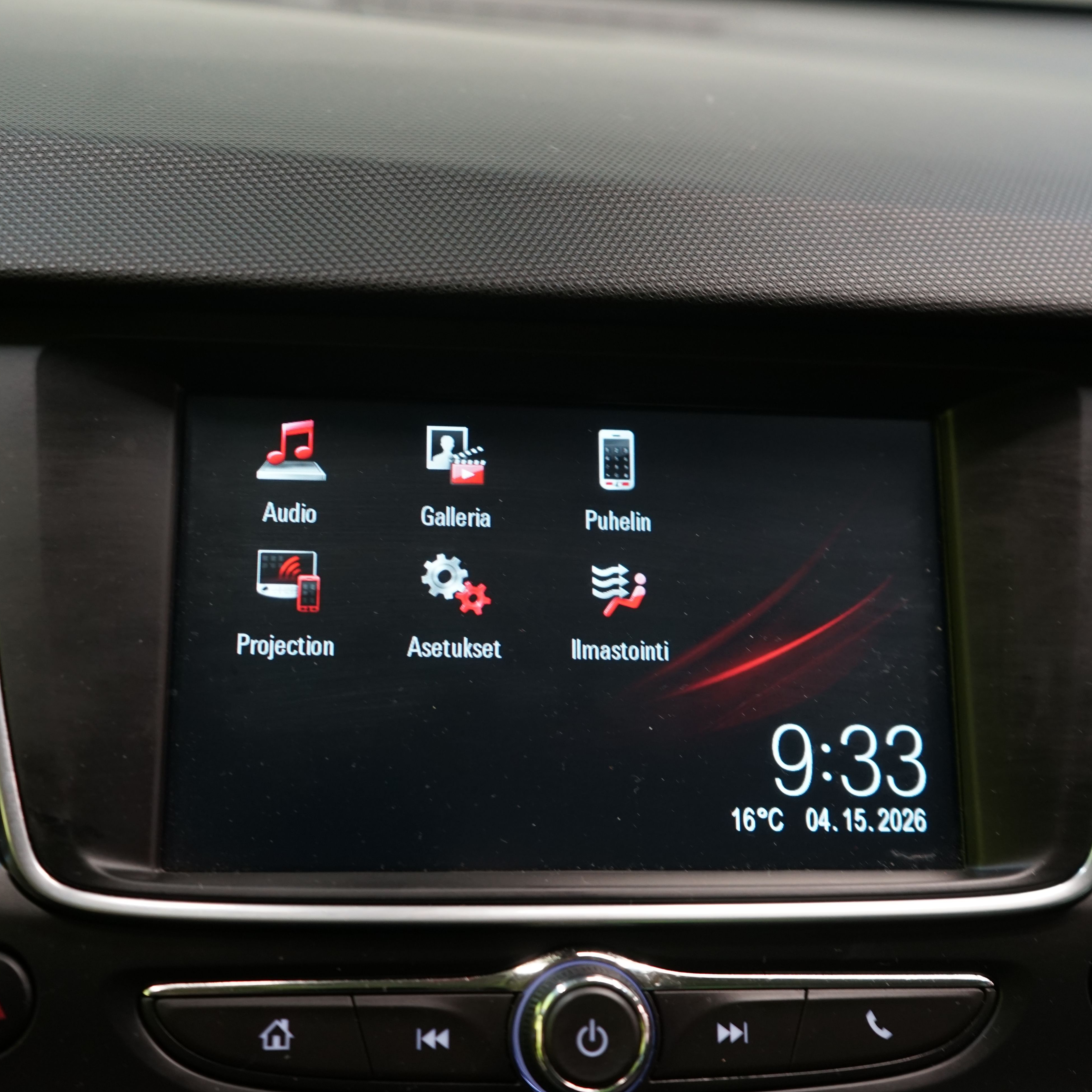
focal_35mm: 43
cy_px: 536
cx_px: 543
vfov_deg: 39.2
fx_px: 1535
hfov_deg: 39.2
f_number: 4
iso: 800
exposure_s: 1/30
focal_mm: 33
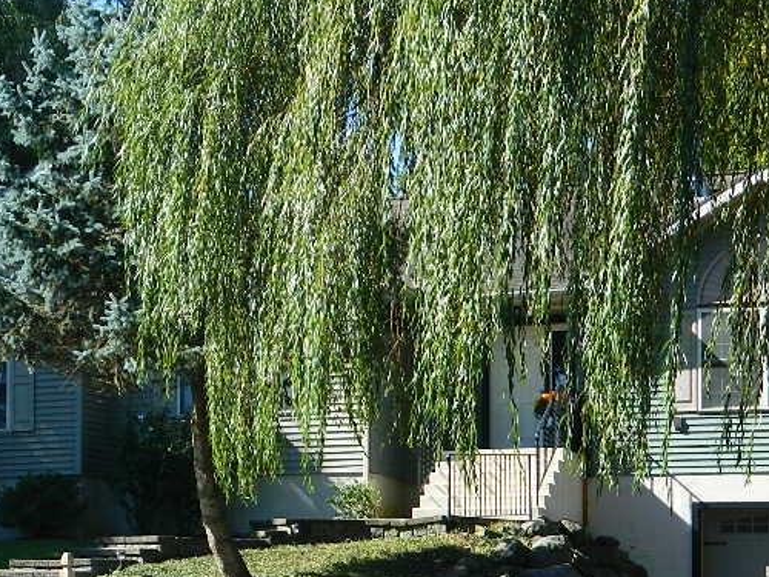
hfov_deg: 23.3
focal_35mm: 84
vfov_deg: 17.2
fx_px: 1866
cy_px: 559
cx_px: 409
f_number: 3.5
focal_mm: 7.3
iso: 80
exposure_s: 1/400
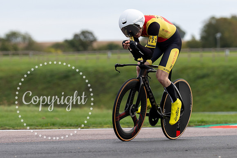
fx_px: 2013
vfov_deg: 4.5
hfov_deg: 6.7
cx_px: 133
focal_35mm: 306
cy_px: 85
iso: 125
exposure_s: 1/1000
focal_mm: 164
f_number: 3.5
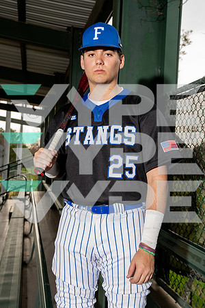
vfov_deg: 41.9
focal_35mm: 47
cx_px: 102
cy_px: 154
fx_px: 401
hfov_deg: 28.6
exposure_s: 1/250
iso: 640
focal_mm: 47
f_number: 6.3
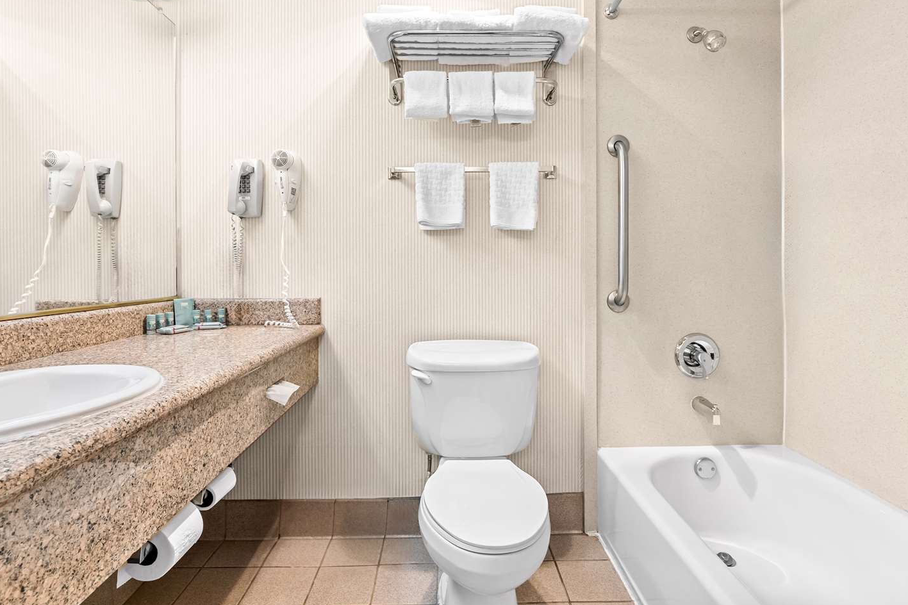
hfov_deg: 90.0
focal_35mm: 18
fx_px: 454
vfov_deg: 67.3
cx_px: 468
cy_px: 286
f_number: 8
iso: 400
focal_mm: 17
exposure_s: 1/6
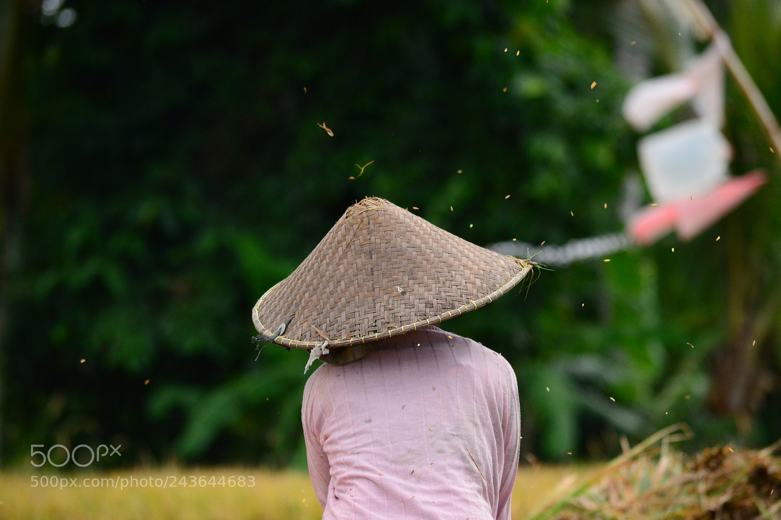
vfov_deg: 4.2
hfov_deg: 6.2
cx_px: 390
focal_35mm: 330
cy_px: 260
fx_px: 7153
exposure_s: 1/1600
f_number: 5.6
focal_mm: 220
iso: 800
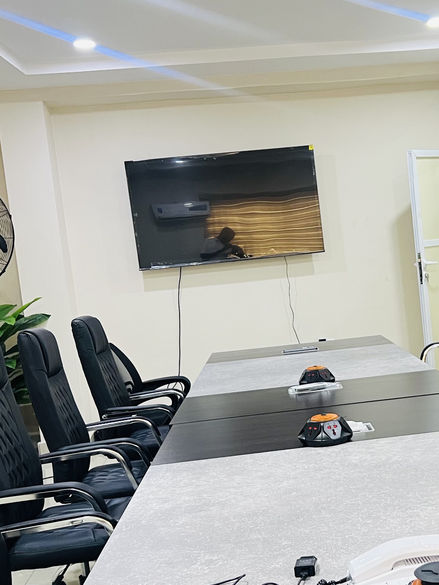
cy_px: 350
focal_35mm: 49
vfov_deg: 38.8
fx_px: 828
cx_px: 359
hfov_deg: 29.0
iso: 320
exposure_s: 1/50
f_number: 1.5
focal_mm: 5.7
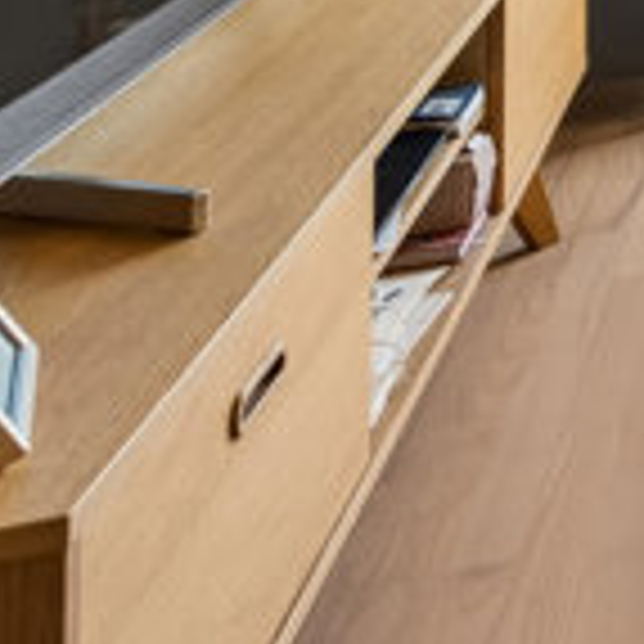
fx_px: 1600
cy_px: -529
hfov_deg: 14.0
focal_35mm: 76
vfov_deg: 18.0
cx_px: 1621
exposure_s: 1/15
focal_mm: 16
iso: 250
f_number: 10
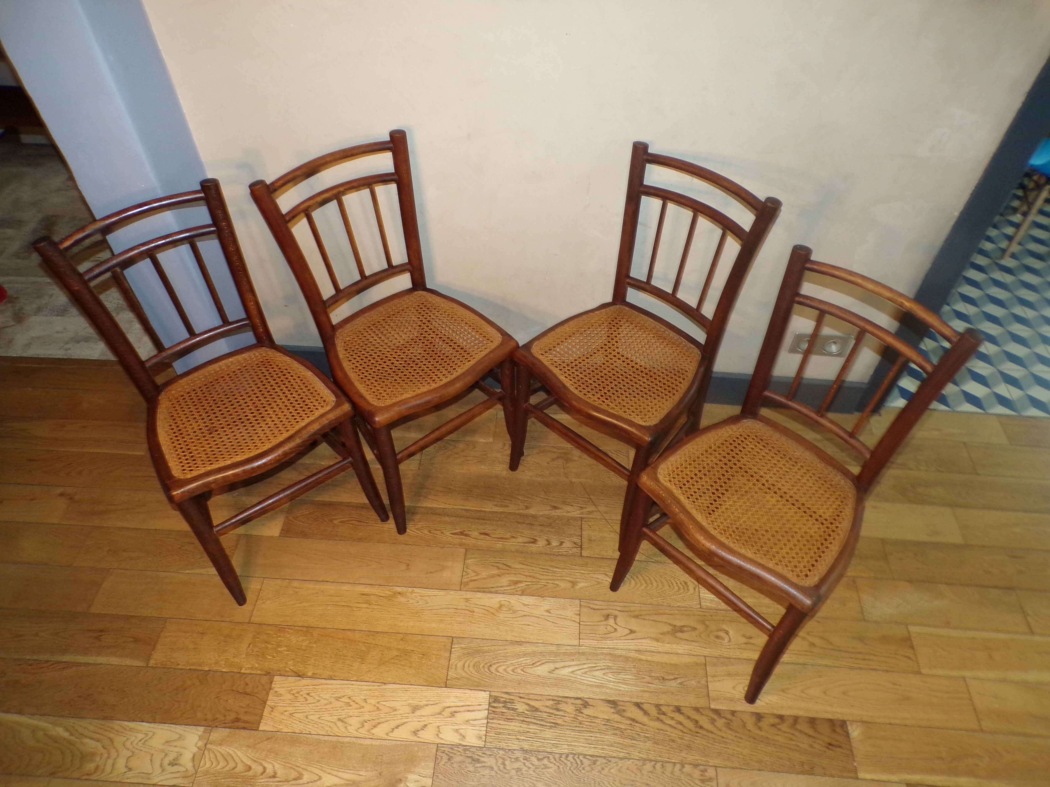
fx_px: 728
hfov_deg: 71.6
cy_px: 394
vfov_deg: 56.8
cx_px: 525
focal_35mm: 24
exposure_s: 1/34
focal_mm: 4.3
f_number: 3
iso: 200
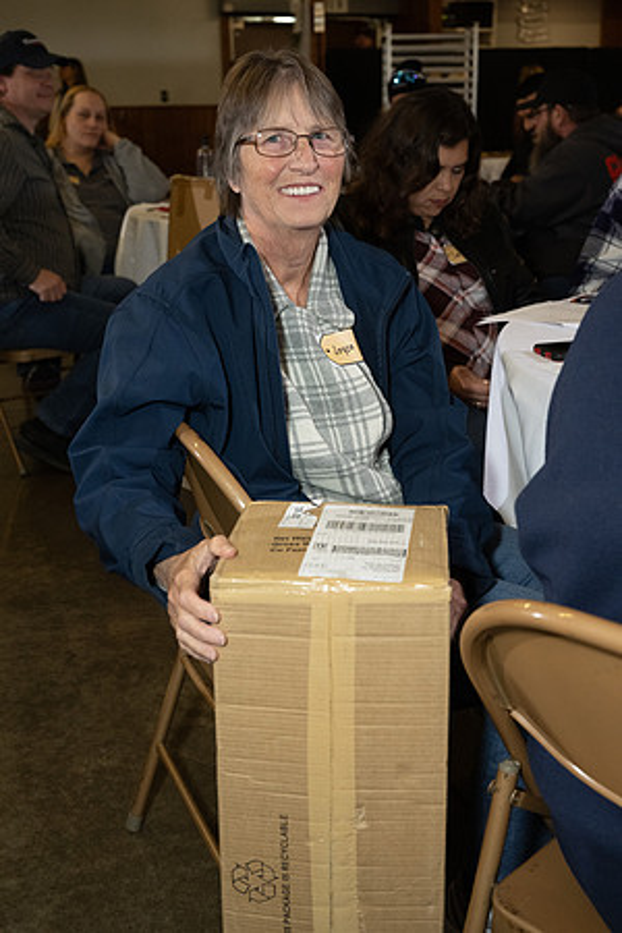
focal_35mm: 43
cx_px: 311
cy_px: 466
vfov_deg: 45.4
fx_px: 1114
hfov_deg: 31.2
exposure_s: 1/200
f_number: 5.6
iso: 4000
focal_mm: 43
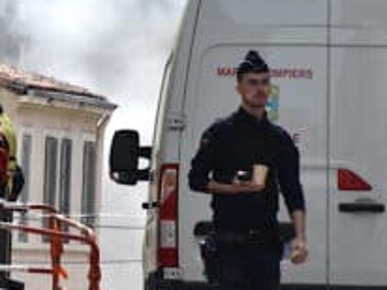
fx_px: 8212
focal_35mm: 735
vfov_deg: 2.0
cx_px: -43
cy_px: 34
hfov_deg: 2.7
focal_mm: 175
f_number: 10
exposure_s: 1/200
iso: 100
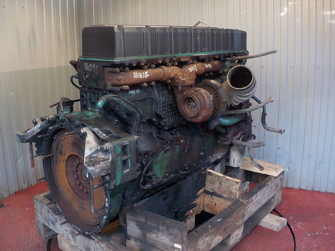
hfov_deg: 60.0
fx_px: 290
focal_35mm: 30
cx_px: 168
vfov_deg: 46.8
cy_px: 126
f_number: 3.3
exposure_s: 1/30
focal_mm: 4.1
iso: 180
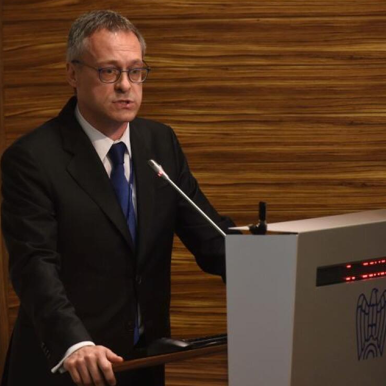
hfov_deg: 6.4
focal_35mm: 275
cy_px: 187
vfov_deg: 6.4
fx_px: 3469
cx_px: 234
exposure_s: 1/160
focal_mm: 200
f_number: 3.5
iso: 1600
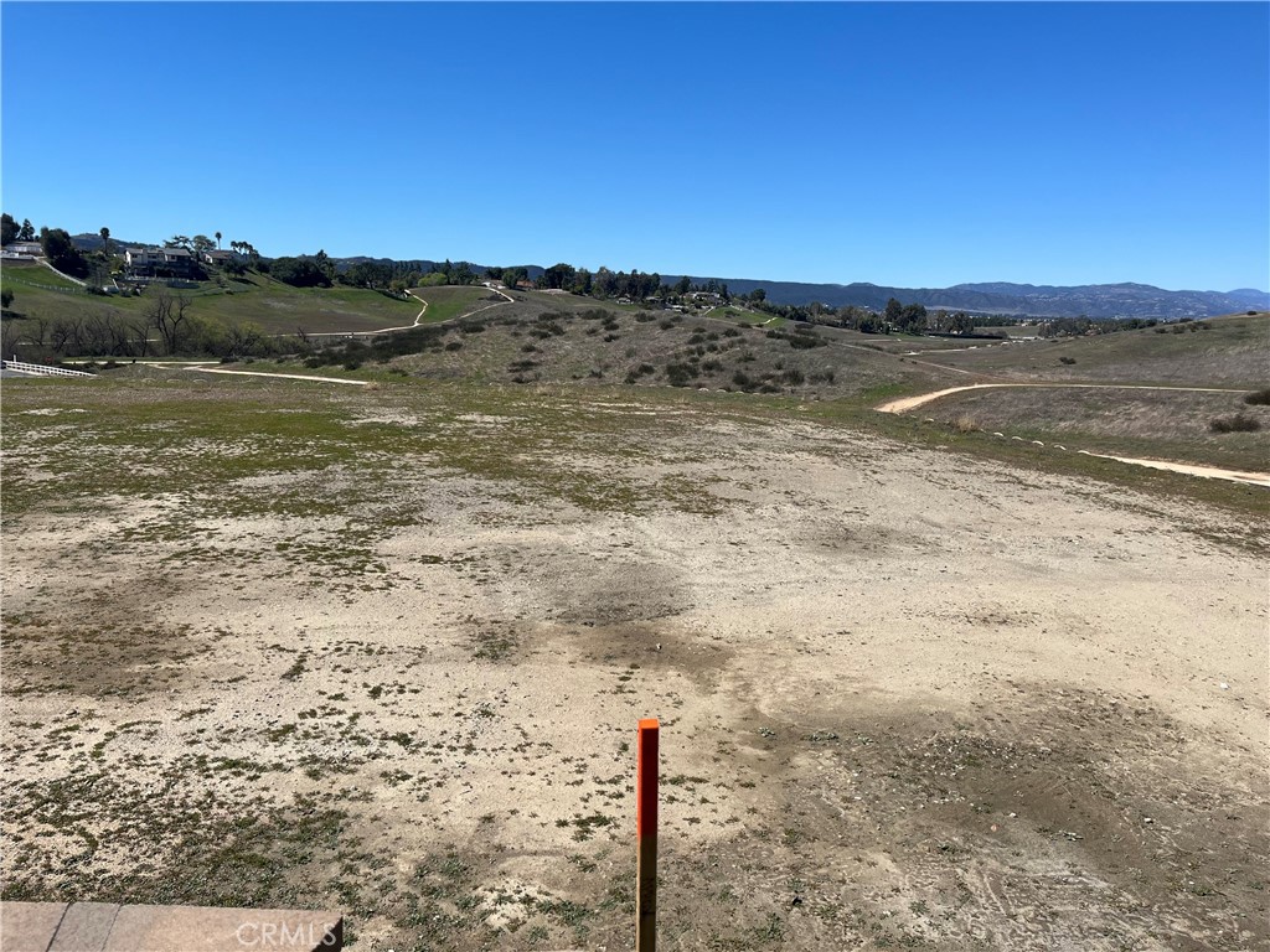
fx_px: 954
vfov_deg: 53.1
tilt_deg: -11.5
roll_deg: -2.6
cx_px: 635
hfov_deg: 67.3
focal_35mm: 26
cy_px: 476
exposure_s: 1/5076
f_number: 1.6
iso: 50
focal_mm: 5.1
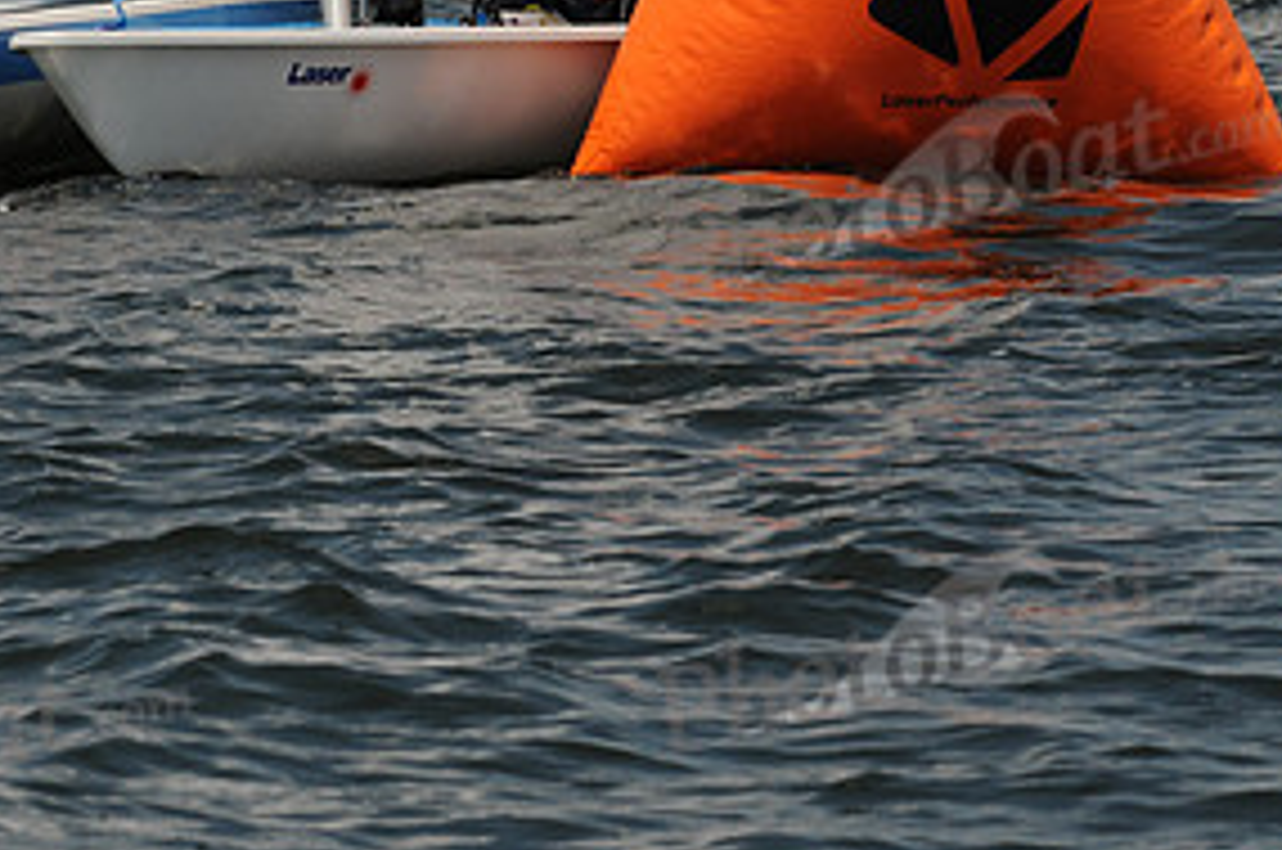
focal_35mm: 503
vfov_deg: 2.7
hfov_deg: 4.1
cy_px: 16
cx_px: 423
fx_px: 17883
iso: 200
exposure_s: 1/500
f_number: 9
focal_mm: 165
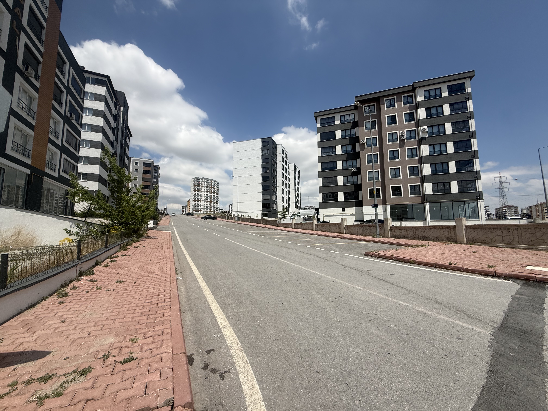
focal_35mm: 14
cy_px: 206
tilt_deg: +7.2
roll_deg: -0.2
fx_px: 222
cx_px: 274
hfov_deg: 102.1
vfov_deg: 85.7
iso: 50
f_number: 2.2
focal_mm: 2.22
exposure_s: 1/4762
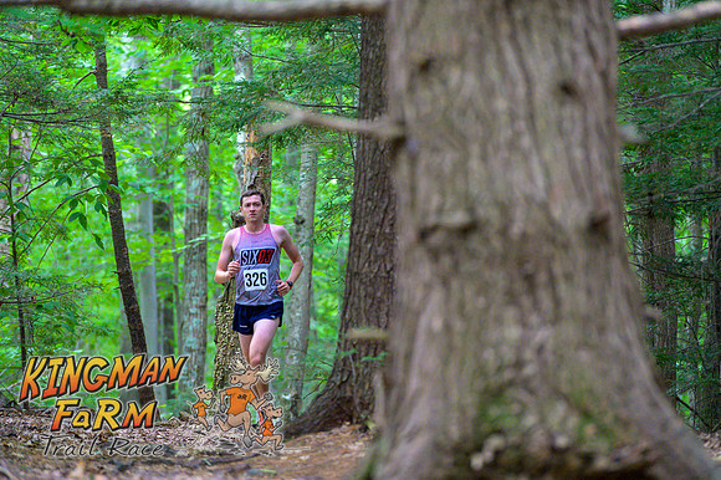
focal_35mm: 200
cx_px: 360
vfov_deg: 6.9
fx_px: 4003
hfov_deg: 10.3
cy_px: 240
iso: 8000
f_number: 4
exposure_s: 1/200
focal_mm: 200
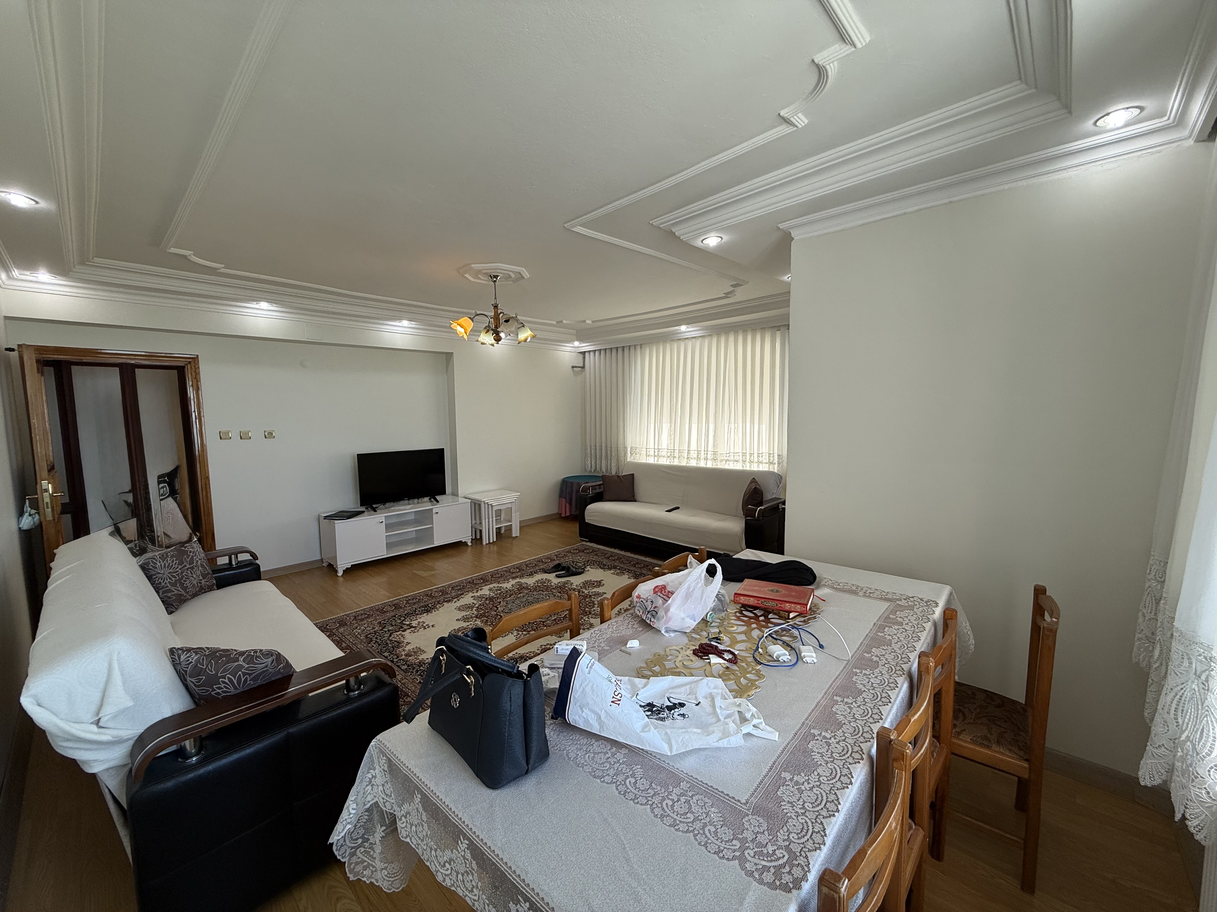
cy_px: 456
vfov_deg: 85.7
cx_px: 608
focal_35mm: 14
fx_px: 492
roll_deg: +0.5
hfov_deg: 102.1
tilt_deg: -4.5
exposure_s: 1/144
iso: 64
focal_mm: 2.22
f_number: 2.2
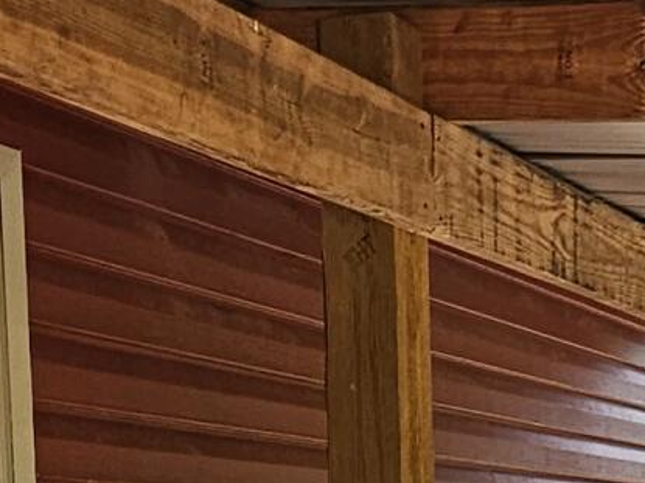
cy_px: 753
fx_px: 1751
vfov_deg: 14.5
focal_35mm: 94
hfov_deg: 20.1
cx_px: 678
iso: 50
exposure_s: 1/210
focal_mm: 2.2
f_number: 2.2
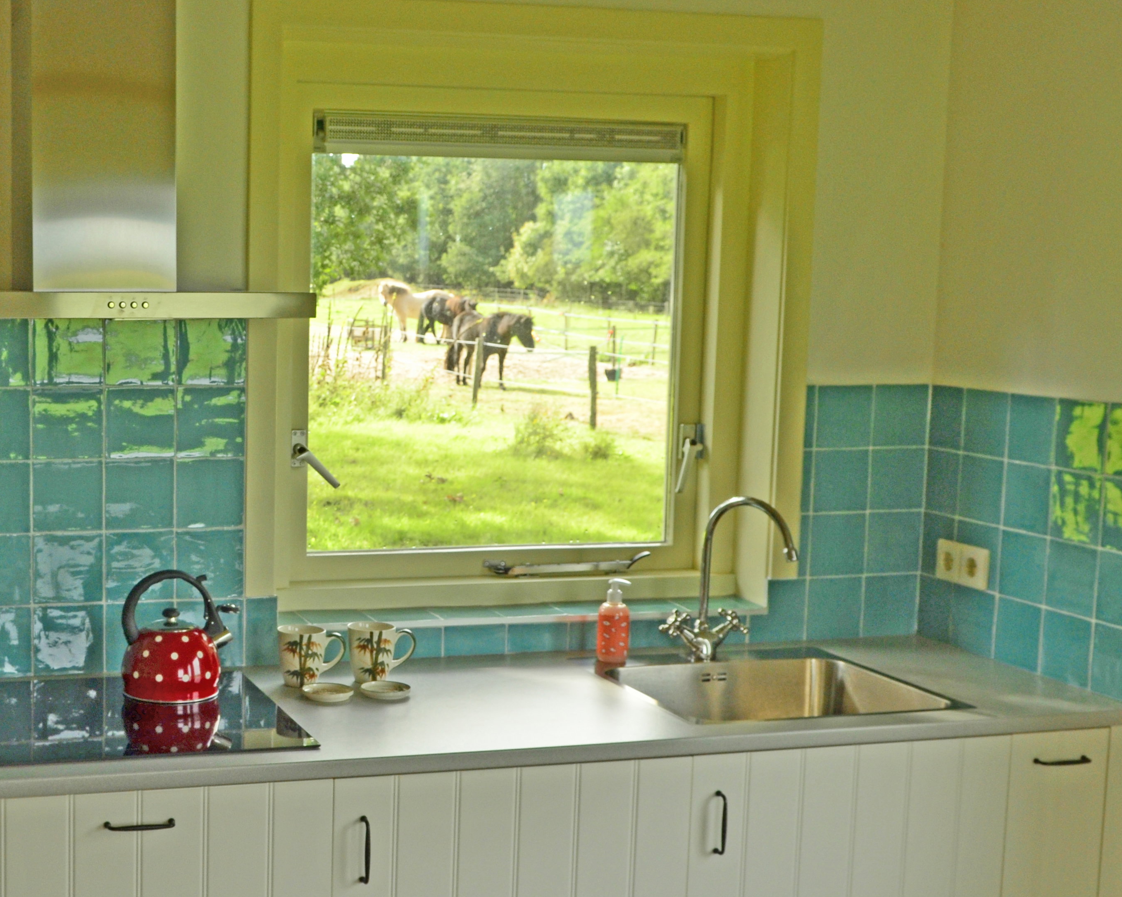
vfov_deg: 29.7
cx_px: 253
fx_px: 1694
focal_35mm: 51
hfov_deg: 35.7
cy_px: 459
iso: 400
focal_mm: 20
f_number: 9
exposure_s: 1/100
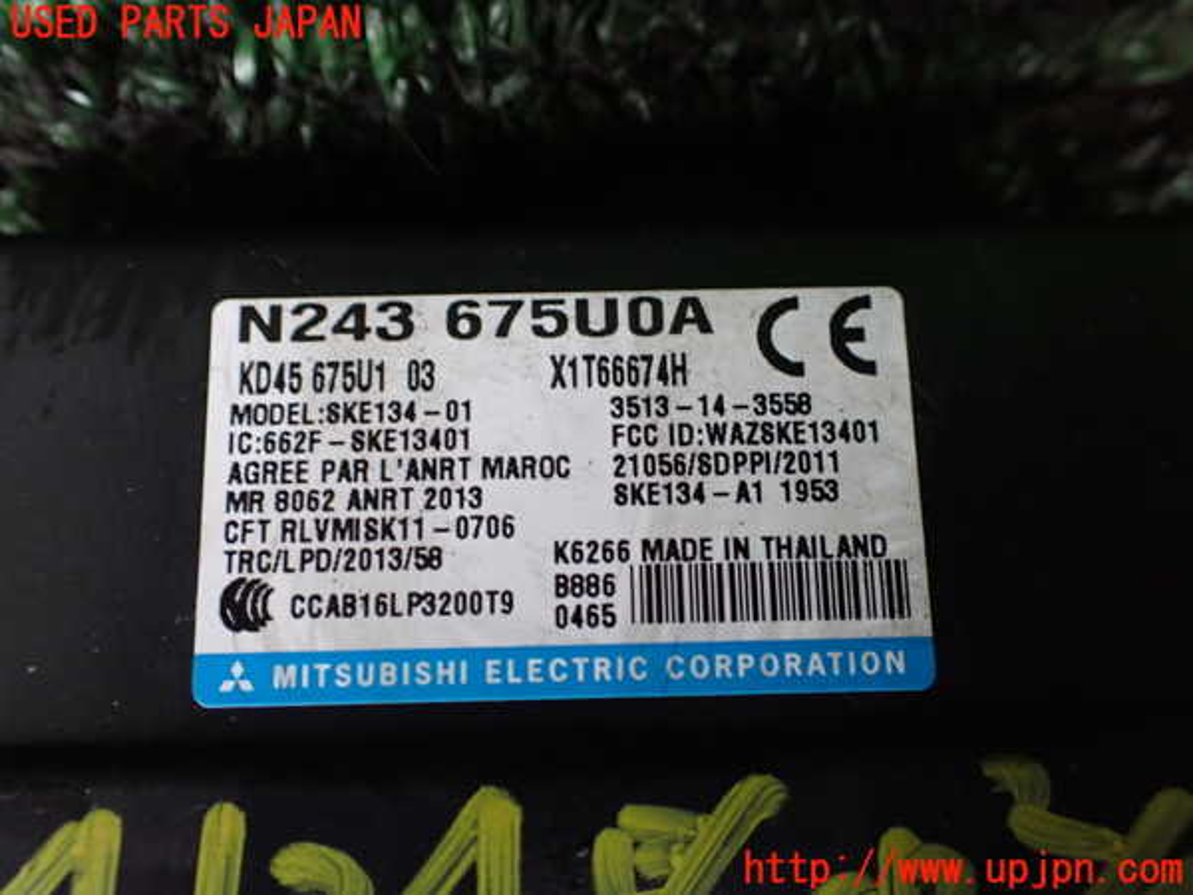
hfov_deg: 60.0
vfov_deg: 46.8
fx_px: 1034
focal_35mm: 30
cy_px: 448
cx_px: 596
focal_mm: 5.4
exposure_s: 1/50
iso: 800
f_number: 2.3
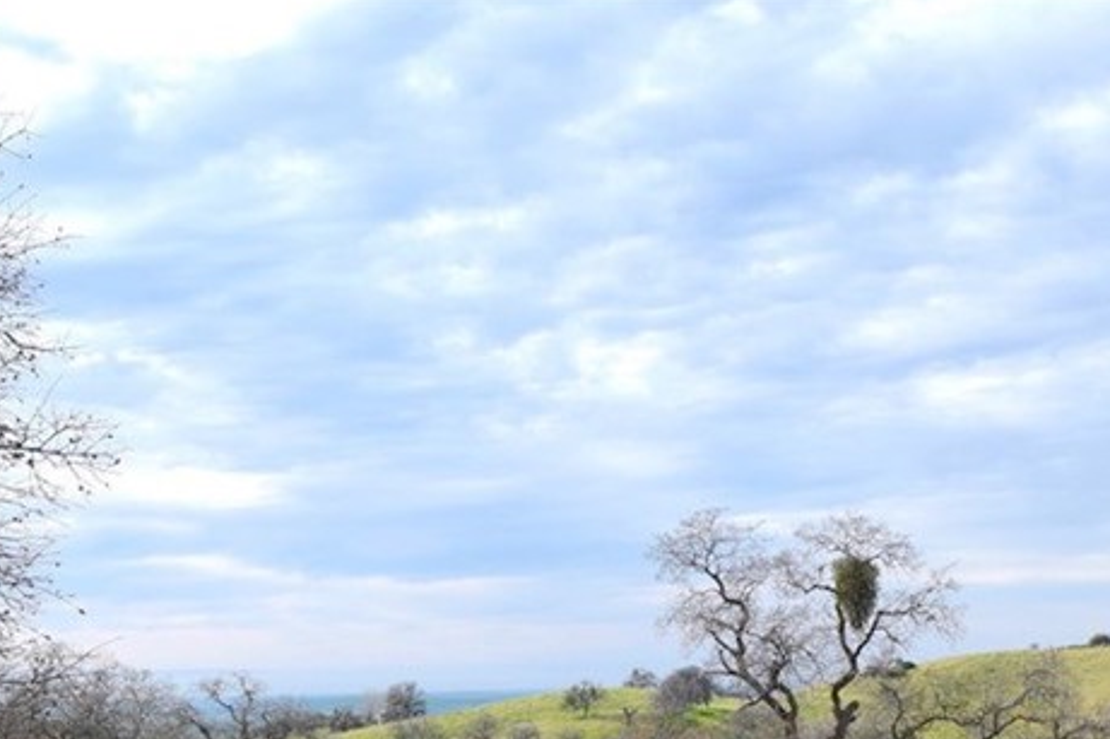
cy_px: 811
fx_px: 1849
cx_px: 465
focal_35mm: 60
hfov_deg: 33.3
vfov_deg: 21.5
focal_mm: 18
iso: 200
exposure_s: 1/320
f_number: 9
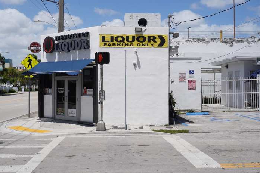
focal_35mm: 47
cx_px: 113
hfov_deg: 42.2
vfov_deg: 28.9
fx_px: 336
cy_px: 85
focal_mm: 27
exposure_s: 1/200
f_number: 9
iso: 50
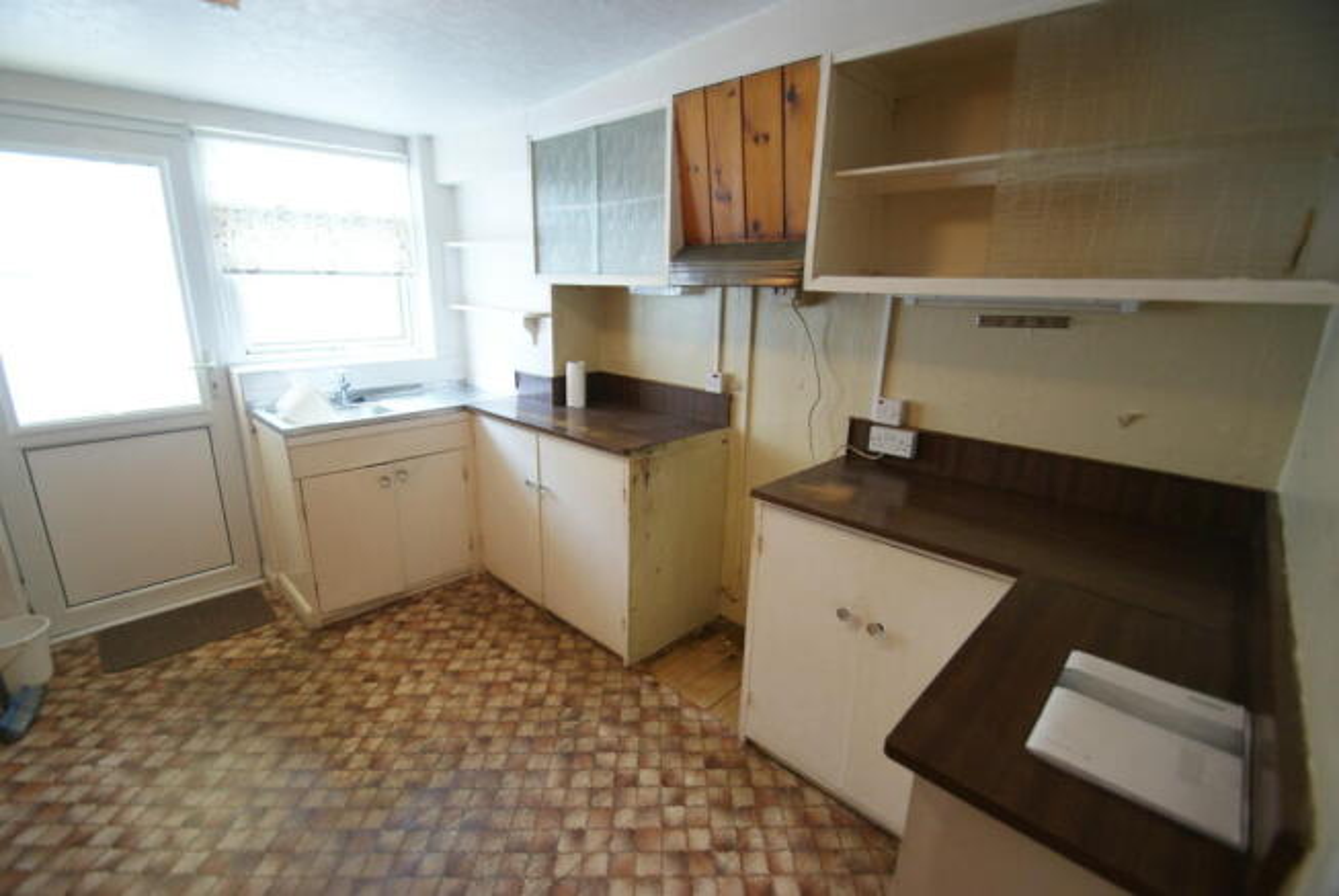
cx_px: 670
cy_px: 448
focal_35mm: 15
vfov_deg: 77.5
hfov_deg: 100.3
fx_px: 559
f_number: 3.5
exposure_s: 1/25
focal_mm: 10
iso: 400
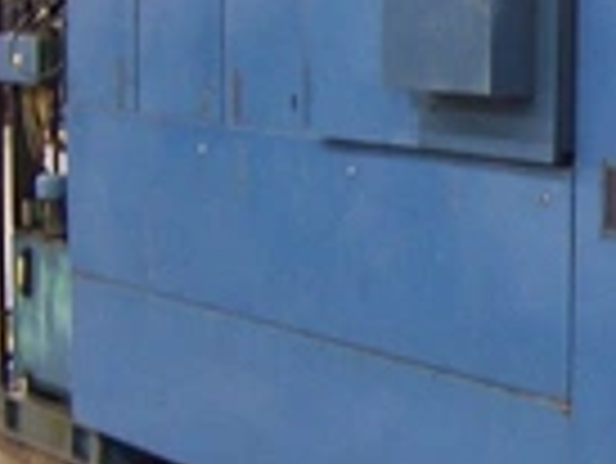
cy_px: 239
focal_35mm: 105
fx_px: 1870
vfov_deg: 14.1
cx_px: 778
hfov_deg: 17.6
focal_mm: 5.6
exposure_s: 1/8
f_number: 2.8
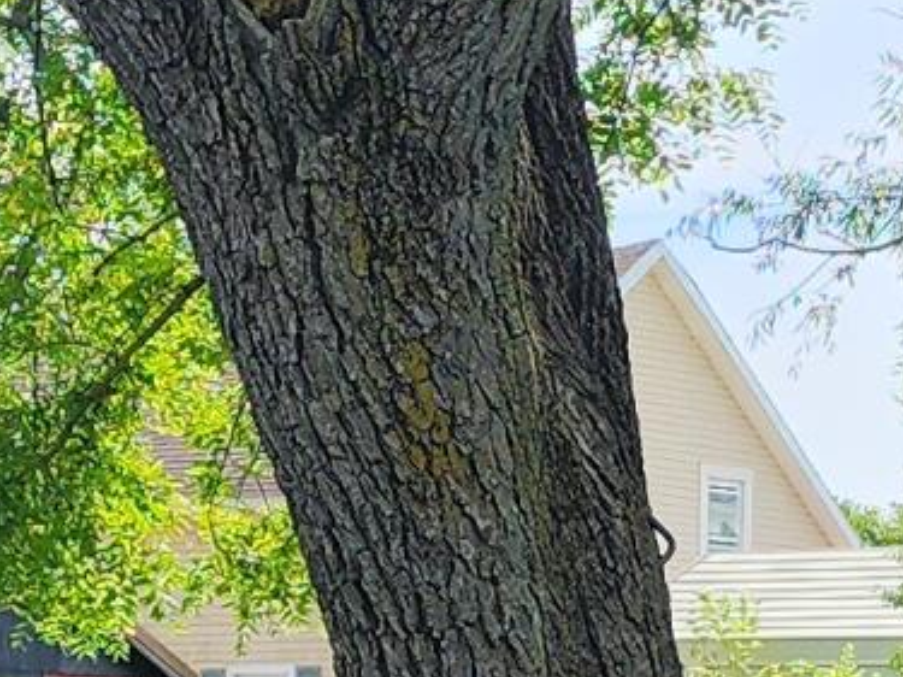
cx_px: 405
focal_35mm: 184
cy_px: 749
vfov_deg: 8.0
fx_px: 4798
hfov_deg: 10.7
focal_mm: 6.4
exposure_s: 1/325
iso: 12
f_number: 1.8
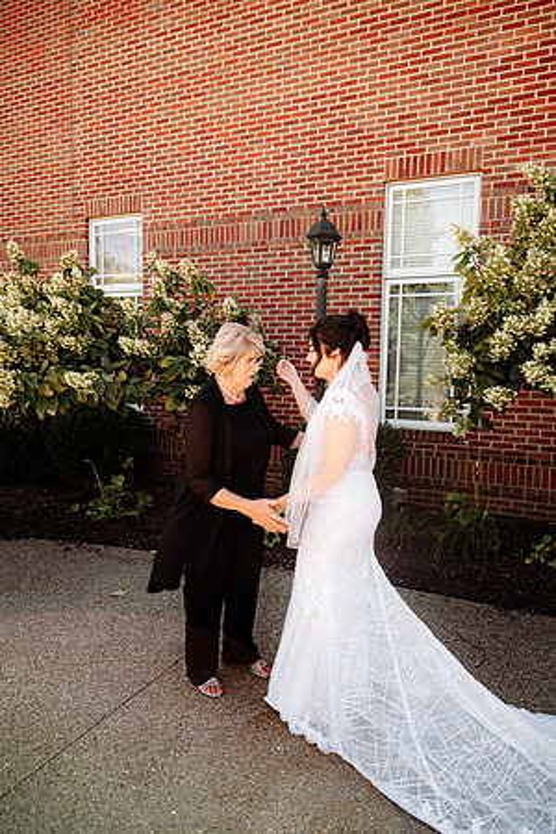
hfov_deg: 53.1
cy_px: 417
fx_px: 556
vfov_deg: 73.7
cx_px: 278
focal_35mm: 24
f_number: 2.8
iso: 250
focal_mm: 24
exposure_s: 1/640
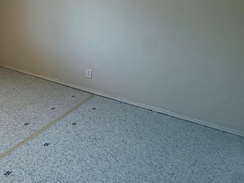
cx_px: -37
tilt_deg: -5.8
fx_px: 254
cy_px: 22
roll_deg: -1.8
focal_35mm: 36
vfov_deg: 37.4
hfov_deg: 39.6
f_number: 2.2
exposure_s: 1/120
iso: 200
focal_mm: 2.22
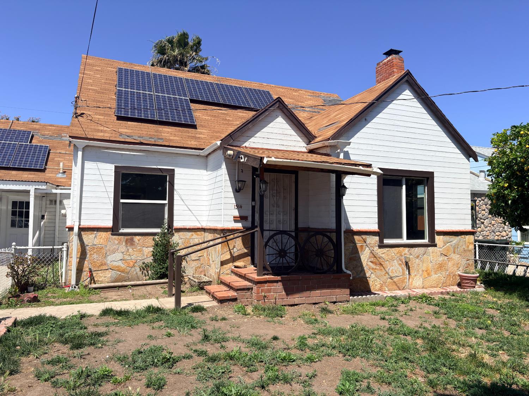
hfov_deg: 67.3
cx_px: 264
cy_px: 198
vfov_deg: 53.1
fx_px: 397
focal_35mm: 26
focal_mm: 5.96
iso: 50
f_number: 1.6
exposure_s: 1/4608
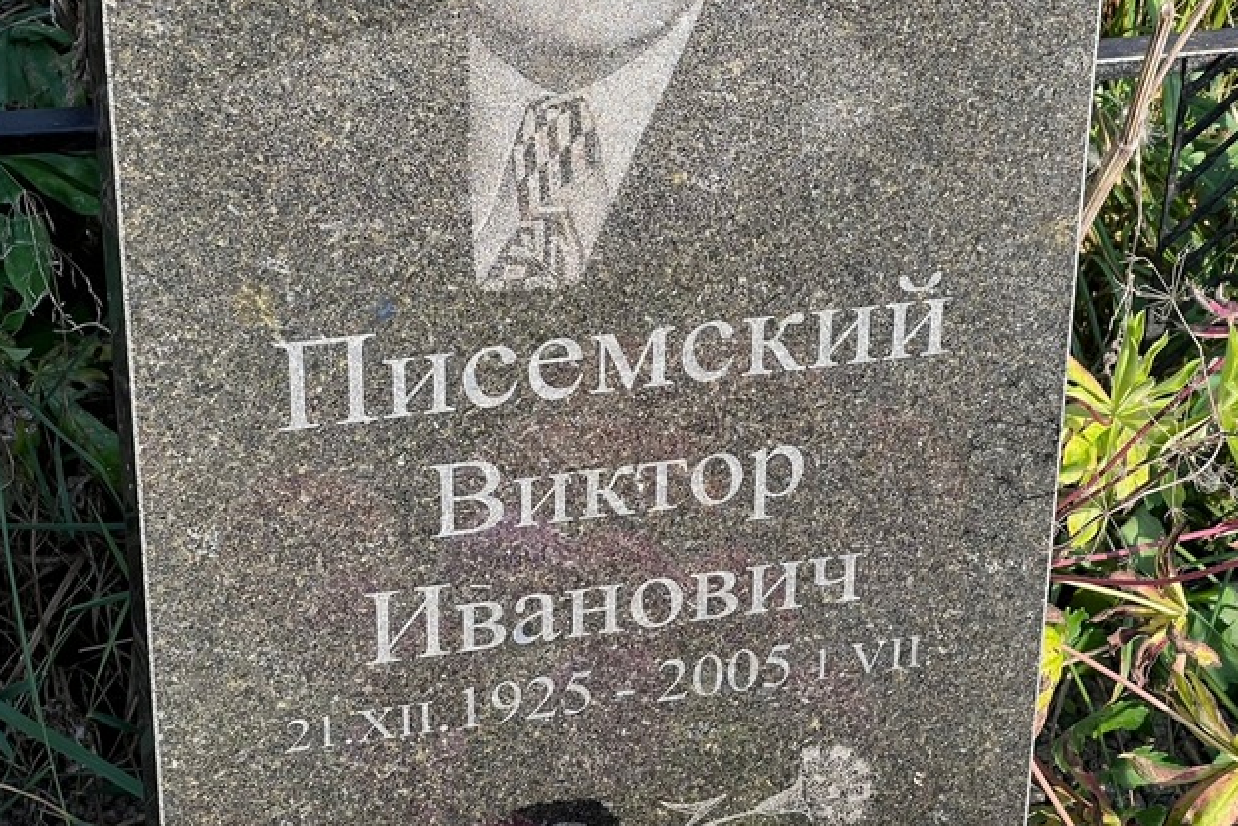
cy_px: 579
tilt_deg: -34.4
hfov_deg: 19.8
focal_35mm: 103
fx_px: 3543
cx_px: 705
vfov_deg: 13.3
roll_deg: -3.5
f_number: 2.8
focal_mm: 9
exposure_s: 1/304
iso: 32
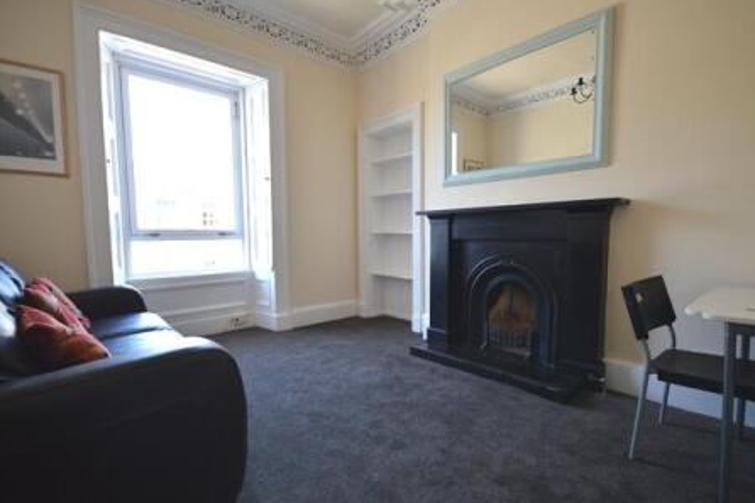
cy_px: 262
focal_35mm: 16
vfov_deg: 73.7
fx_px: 335
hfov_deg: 96.7
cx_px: 388
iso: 400
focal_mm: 10
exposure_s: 1/80
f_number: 4.5
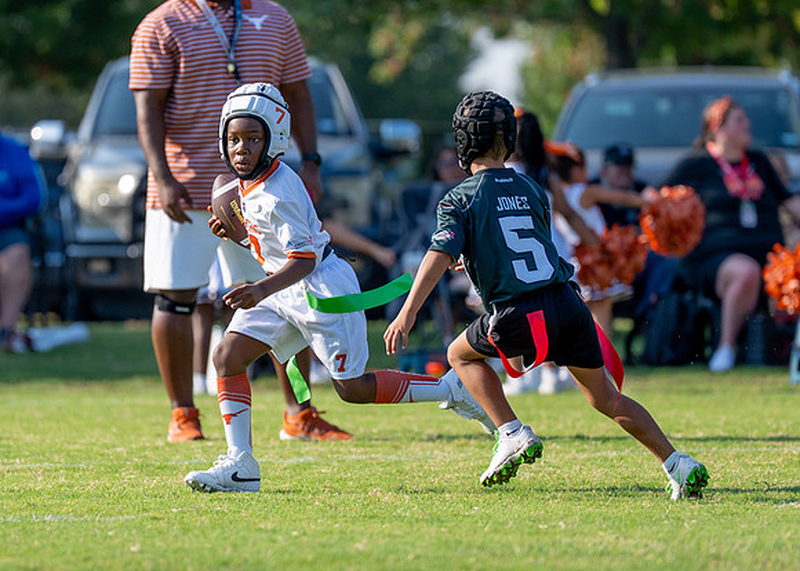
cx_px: 356
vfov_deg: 3.7
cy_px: 273
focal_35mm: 386
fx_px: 8765
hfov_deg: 5.2
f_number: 2.8
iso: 200
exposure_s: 1/2500
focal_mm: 200
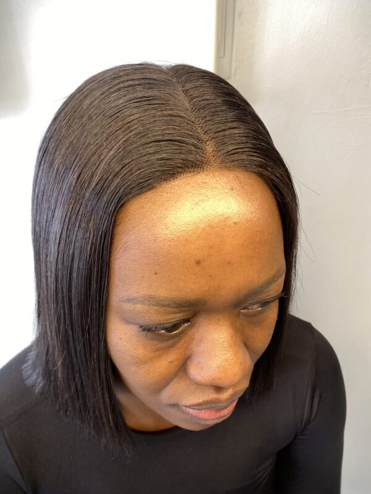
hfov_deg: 53.1
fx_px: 372
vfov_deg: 67.3
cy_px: 247
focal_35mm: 26
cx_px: 186
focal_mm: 4.25
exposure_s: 1/103
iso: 125
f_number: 1.8
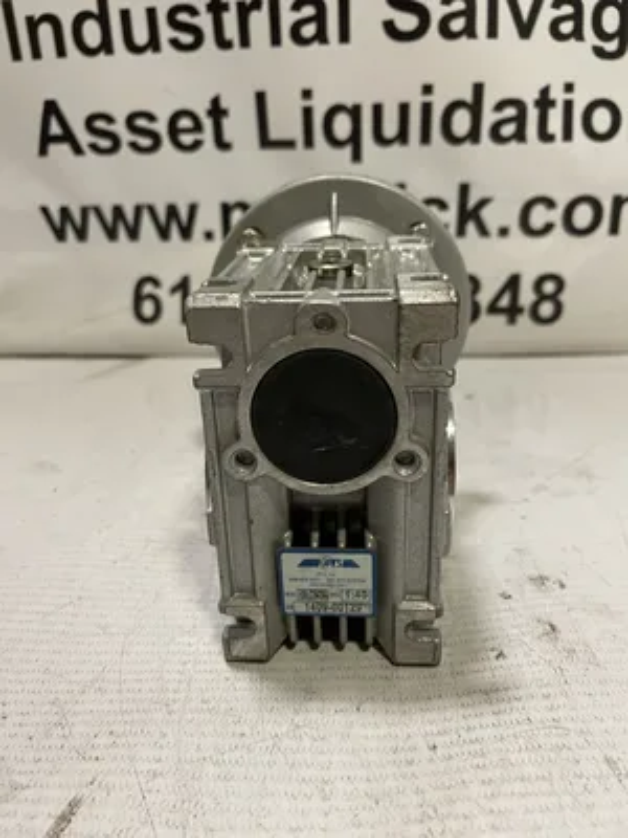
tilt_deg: -25.5
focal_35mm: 26
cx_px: 314
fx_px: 629
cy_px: 419
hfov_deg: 53.1
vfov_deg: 67.3
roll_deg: +1.3
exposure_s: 1/60
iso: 125
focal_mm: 4.2
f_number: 1.6
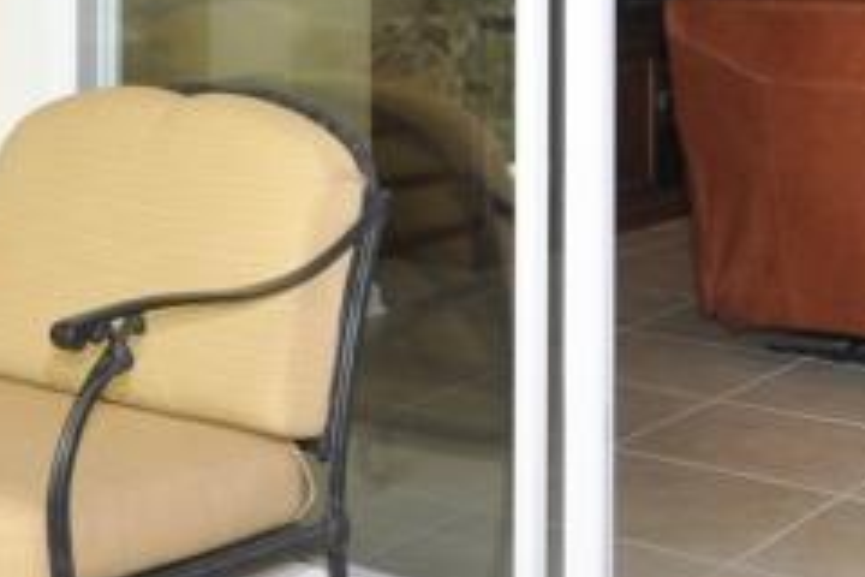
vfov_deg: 15.5
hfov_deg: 24.3
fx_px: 1997
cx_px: 256
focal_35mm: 83
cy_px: -216
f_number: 4.5
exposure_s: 1/60
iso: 250
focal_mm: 13
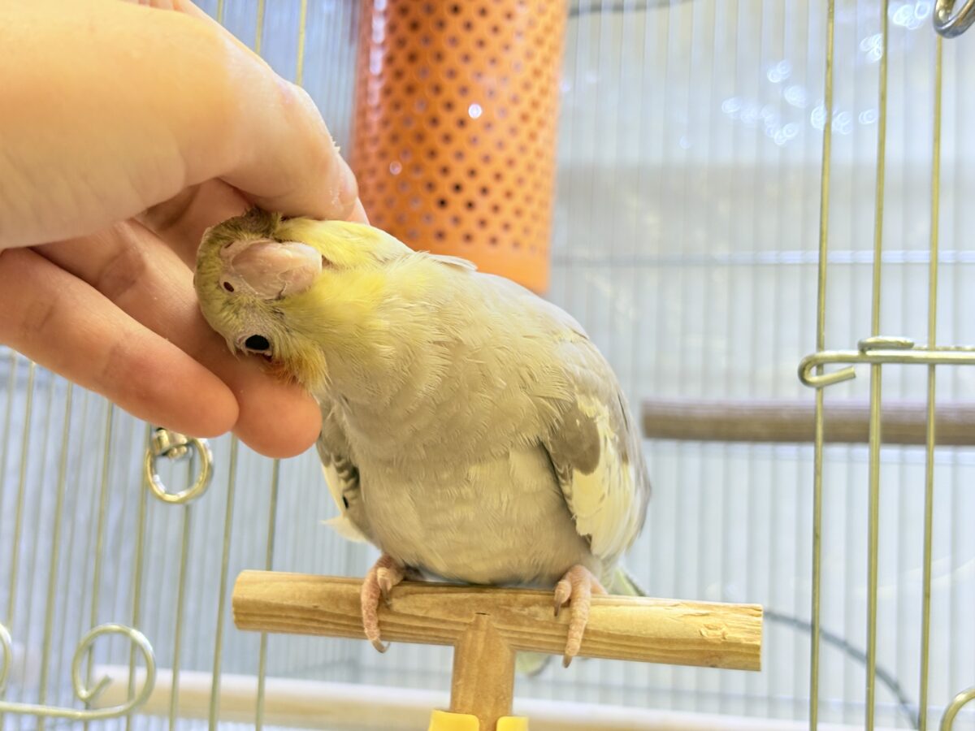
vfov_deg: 28.0
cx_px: 488
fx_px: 1465
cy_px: 366
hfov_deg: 36.8
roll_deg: -1.5
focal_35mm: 52
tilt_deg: +8.2
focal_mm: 5.96
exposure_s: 1/62
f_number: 1.6
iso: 50
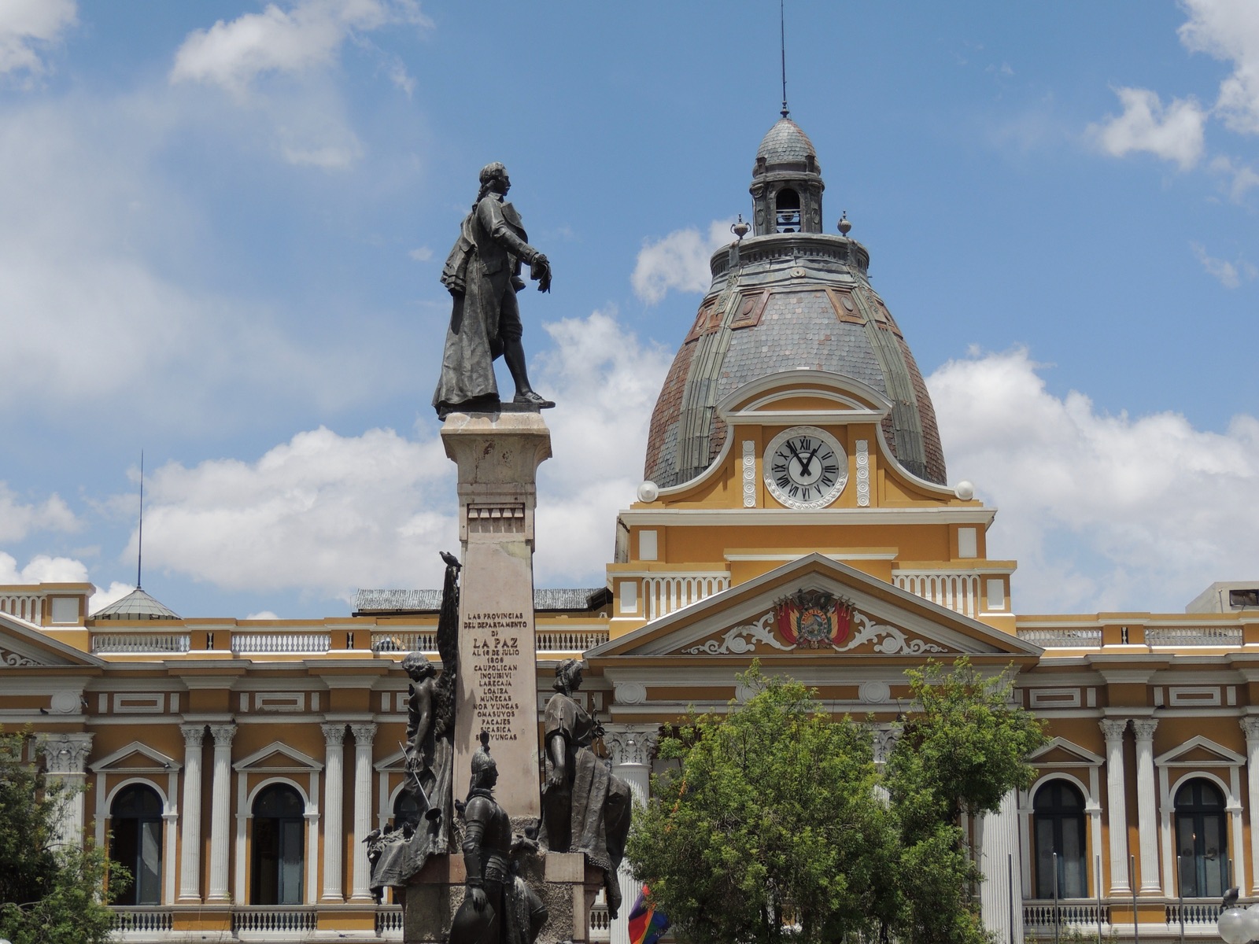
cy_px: 472
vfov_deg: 19.6
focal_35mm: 75
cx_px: 630
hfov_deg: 26.0
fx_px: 2728
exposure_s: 1/1250
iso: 100
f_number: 3.9
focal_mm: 13.3
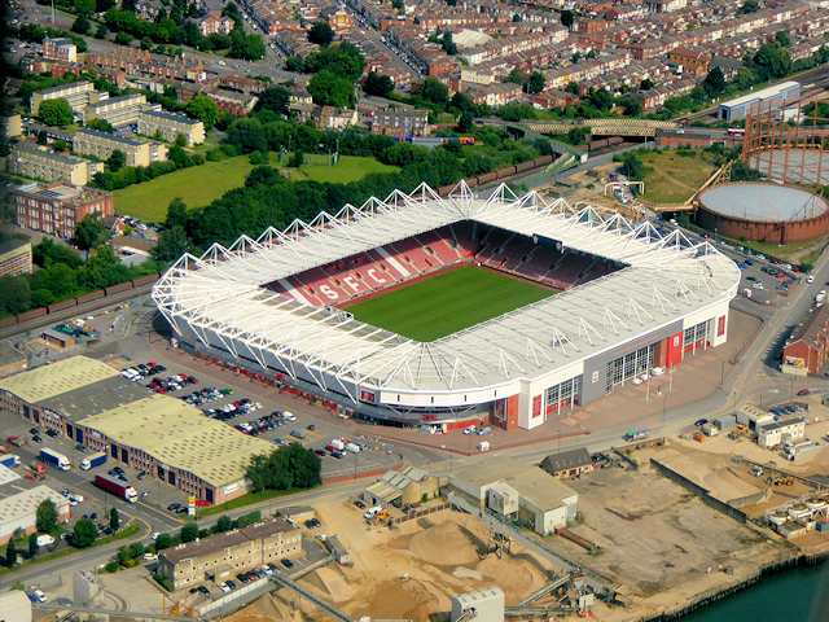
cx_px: 414
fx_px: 2012
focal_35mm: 84
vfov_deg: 17.6
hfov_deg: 23.3
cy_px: 311
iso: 125
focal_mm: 15
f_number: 4.8
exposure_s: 1/800
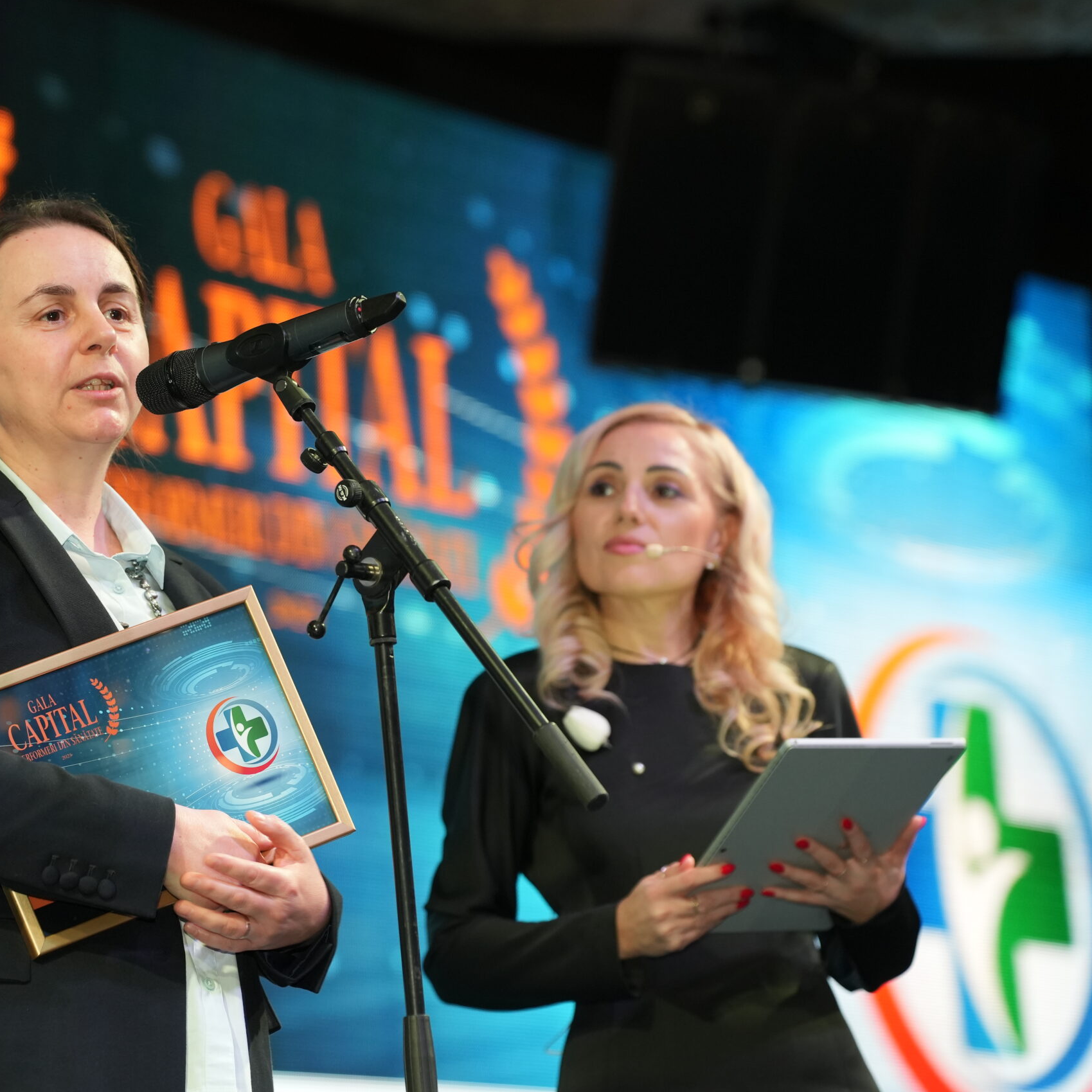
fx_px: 4890
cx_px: 325
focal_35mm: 137
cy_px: 545
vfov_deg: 12.7
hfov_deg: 12.7
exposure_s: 1/160
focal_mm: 107
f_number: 3.5
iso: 2000
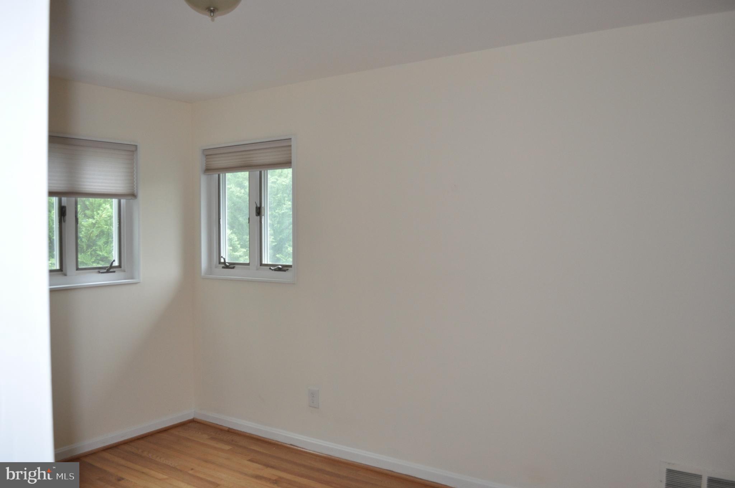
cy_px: 244
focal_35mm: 30
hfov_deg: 62.0
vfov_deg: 43.5
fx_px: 612
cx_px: 368
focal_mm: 20
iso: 800
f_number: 3.8
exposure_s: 1/60
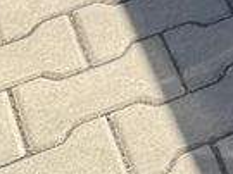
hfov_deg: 8.4
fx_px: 1224
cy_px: -419
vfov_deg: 7.0
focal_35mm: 182
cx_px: 785
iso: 80
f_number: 1.78
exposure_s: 1/2710
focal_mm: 6.76
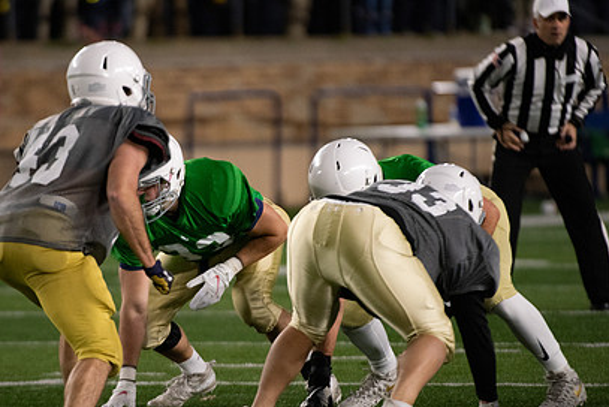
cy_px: 206
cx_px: 218
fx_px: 9649
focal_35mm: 570
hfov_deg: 3.6
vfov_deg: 2.4
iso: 3600
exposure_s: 1/500
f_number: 4.5
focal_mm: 400
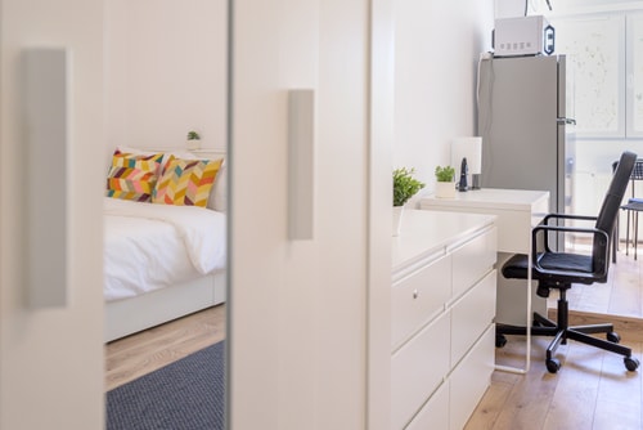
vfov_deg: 38.3
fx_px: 611
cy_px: 147
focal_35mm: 34
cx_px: 326
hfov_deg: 55.5
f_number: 2.8
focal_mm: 24
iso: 1000
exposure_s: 1/250
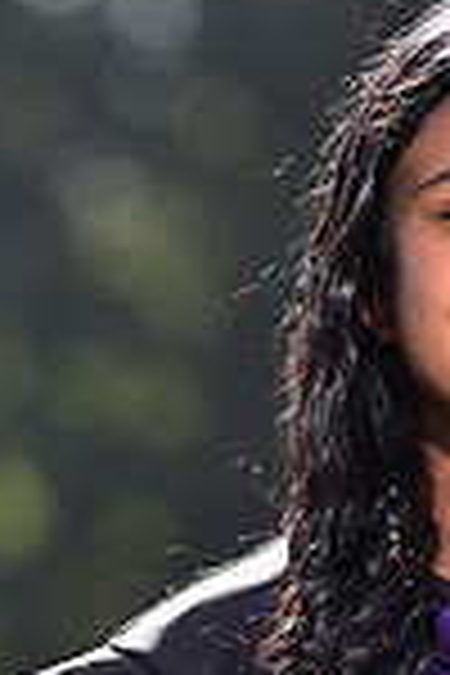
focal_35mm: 771
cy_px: 842
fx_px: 14455
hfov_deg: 1.8
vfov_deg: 2.7
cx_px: 533
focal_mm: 200
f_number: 4.5
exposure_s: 1/250
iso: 100
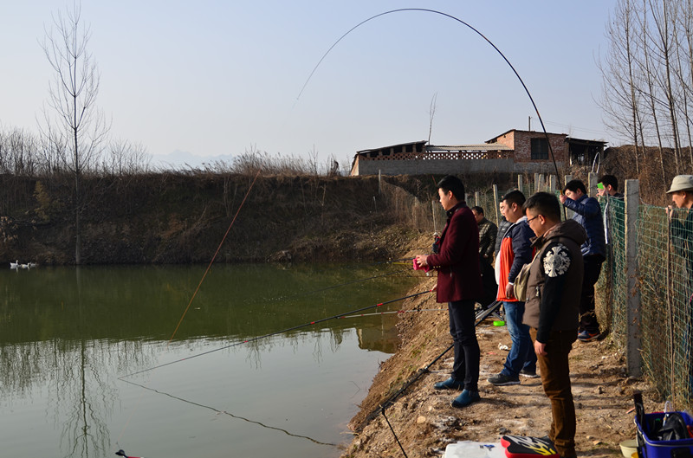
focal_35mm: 36
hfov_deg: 53.2
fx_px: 691
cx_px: 346
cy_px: 229
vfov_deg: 36.7
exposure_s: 1/800
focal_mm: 24
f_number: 4.5
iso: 100
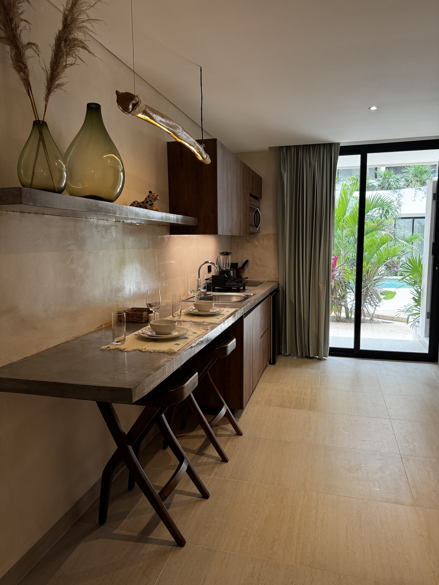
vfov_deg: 71.6
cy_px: 292
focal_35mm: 24
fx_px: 406
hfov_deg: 56.8
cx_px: 220
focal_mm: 6.76
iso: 200
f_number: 1.78
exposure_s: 1/60
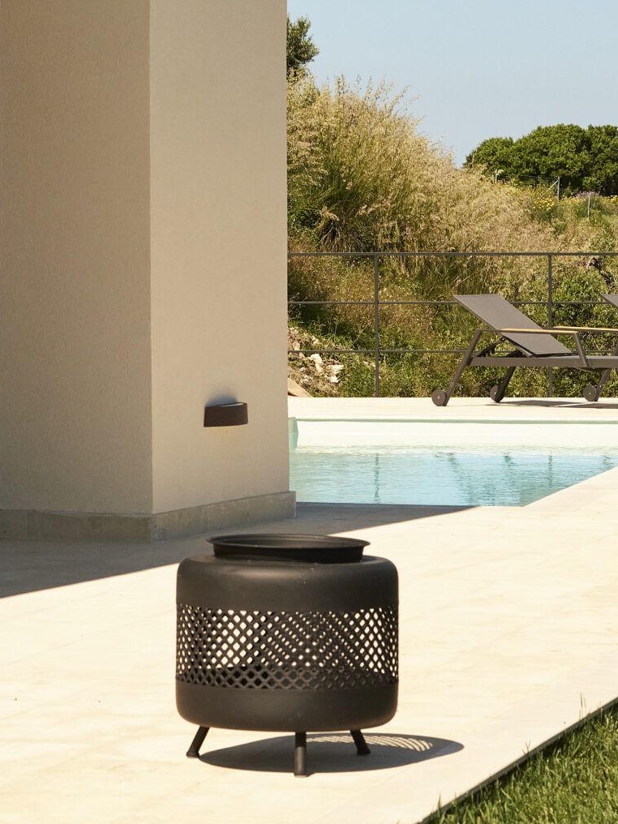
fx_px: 4047
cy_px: 414
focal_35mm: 170
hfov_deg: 8.7
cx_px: 287
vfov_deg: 11.6
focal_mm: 77.9
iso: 1600
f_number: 11
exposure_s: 1/2500
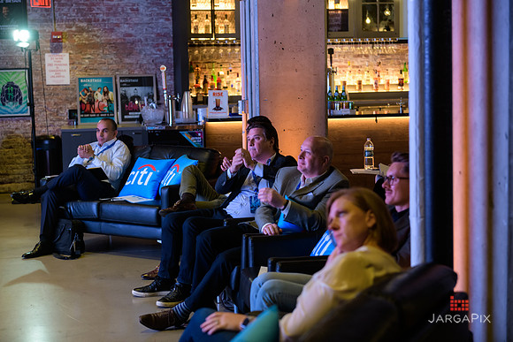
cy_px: 171
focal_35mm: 70
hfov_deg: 28.8
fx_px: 998
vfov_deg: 19.5
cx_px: 256
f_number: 3.2
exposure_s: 1/60
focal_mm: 70
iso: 1250
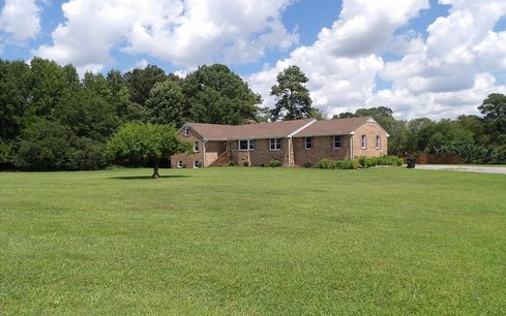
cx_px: 258
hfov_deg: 70.4
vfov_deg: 47.6
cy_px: 160
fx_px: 359
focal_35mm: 26
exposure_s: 1/695
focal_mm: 4.3
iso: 100
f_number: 4.6
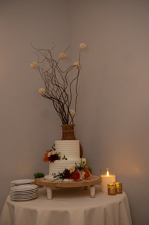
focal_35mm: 38
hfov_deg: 35.0
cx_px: 74
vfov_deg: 50.7
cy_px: 112
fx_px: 236
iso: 3200
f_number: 4
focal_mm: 38
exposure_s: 1/200
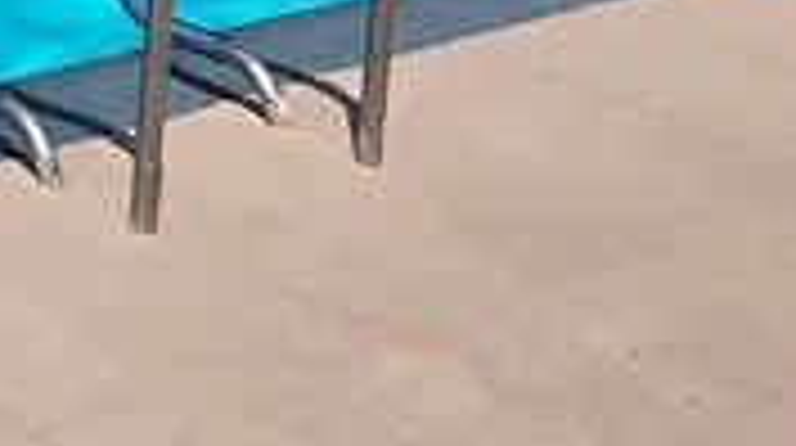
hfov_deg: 22.6
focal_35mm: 82
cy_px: -342
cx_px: -297
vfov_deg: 13.3
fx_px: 1728
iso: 50
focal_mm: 2.2
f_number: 2.2
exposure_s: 1/3512
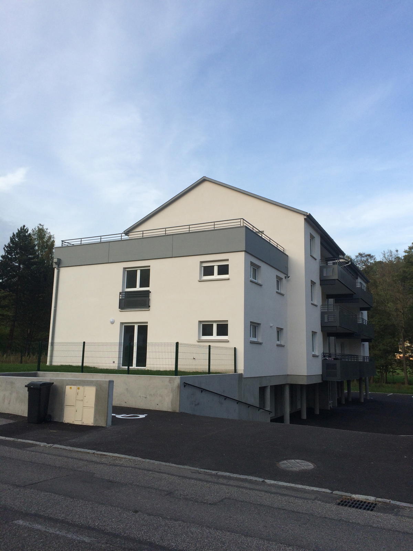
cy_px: 276
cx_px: 206
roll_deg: -0.7
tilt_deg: +10.3
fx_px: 461
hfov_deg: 48.2
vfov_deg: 61.7
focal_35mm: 29
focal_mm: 4.15
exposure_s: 1/789
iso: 32
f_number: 2.2
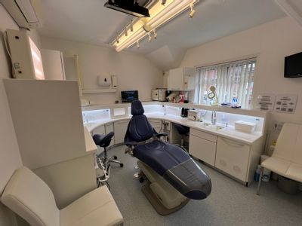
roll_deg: +0.4
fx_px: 113
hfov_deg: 106.2
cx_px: 151
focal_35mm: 13
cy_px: 113
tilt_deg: -11.3
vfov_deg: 89.9
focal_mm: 1.57
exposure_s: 1/100
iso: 40
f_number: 1.8
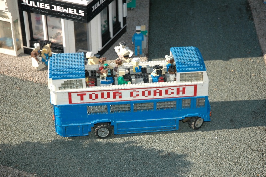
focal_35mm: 82
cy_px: 88
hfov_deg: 24.6
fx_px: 609
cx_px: 133
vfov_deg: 16.5
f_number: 4.5
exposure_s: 1/500
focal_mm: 55
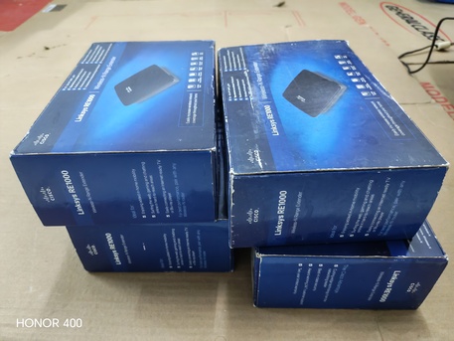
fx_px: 354
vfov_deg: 51.4
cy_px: 170
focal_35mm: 27
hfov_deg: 65.3
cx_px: 227
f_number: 1.9
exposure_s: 1/25
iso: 3025
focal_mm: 6.12
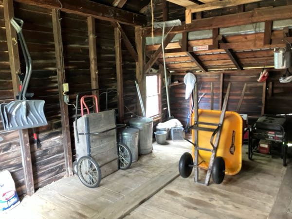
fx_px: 236
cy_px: 110
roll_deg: +4.2
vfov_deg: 49.7
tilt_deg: -8.3
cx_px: 146
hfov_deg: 63.4
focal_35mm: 28
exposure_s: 1/15
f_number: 1.8
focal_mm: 3.99
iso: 800
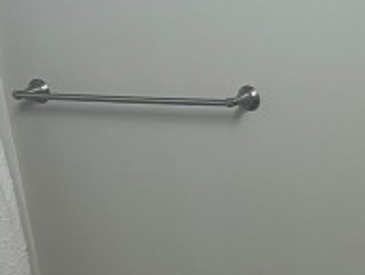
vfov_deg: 10.4
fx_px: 1446
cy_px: 439
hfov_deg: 12.2
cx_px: 798
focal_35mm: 137
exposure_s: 1/60
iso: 125
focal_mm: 5.7
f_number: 1.5
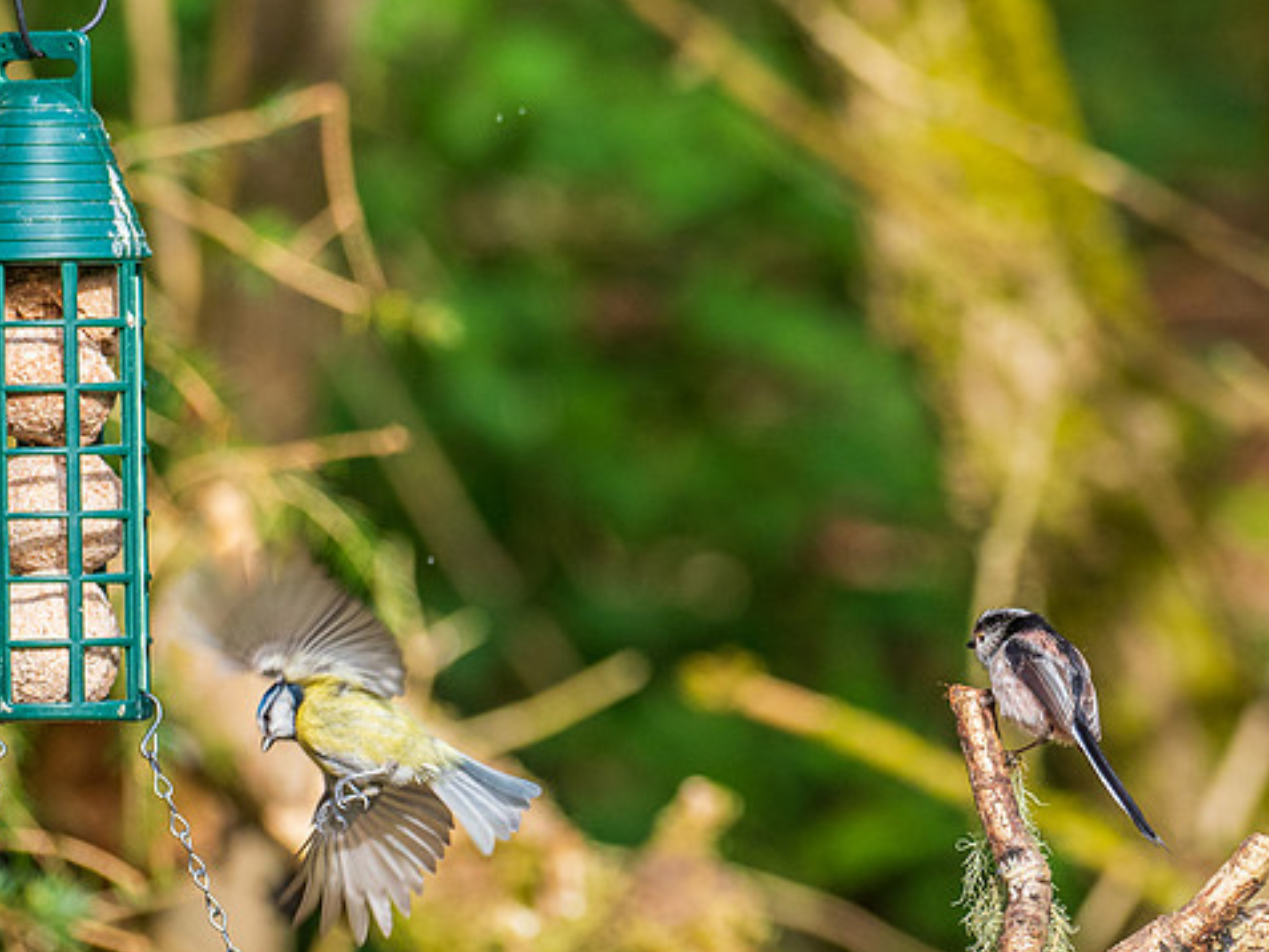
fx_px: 36889
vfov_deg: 1.5
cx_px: 962
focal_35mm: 1006
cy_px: 546
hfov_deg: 2.0
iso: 500
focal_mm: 300
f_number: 4
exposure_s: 1/1000
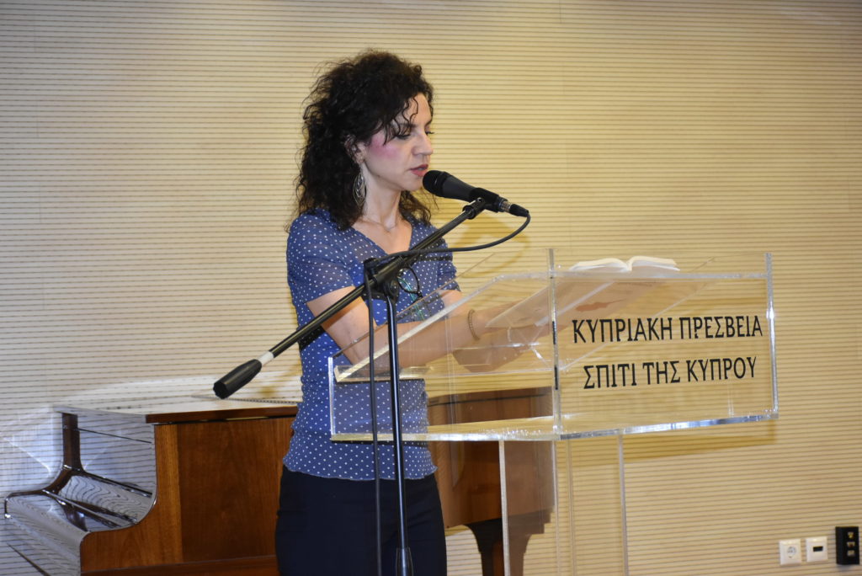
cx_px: 431
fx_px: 1797
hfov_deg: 27.0
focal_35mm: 75
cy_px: 288
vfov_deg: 18.2
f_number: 5.6
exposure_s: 1/80
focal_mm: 50
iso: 1600
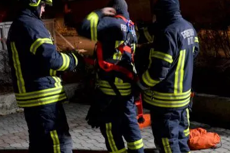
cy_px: 79
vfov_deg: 20.9
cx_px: 113
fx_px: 414
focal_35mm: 65
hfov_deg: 31.1
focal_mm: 25
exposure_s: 1/30
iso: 3200
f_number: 4
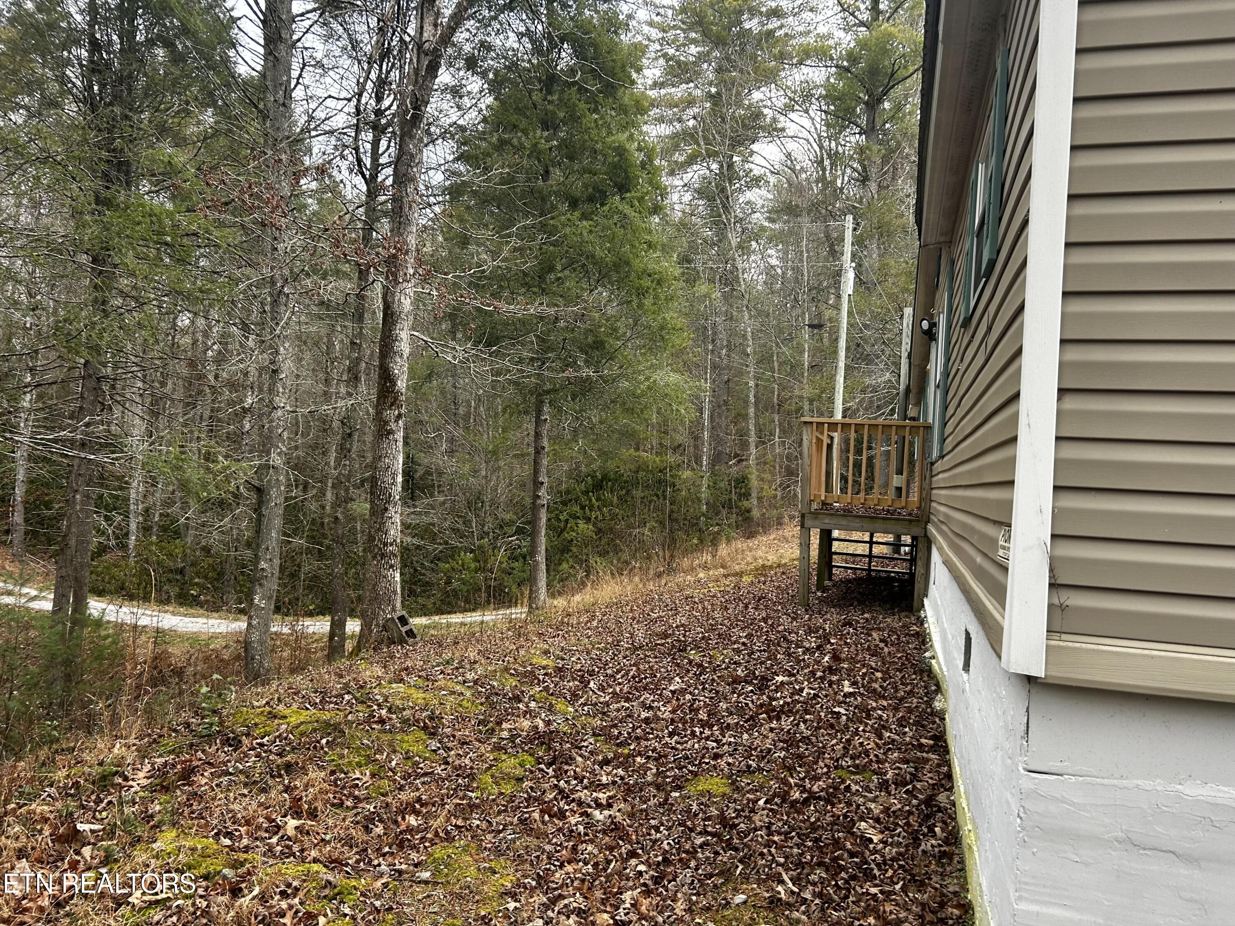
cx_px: 618
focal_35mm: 26
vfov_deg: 53.1
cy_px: 463
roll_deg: -3.8
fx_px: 928
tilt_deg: +0.0
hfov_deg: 67.3
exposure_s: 1/121
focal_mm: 5.7
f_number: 1.5
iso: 64
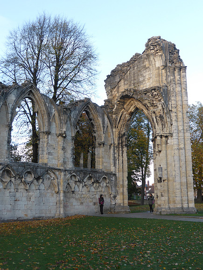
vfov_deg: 46.8
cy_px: 135
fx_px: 313
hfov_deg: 36.0
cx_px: 102
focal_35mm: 40
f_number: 3.9
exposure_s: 1/60
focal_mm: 6.9
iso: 100
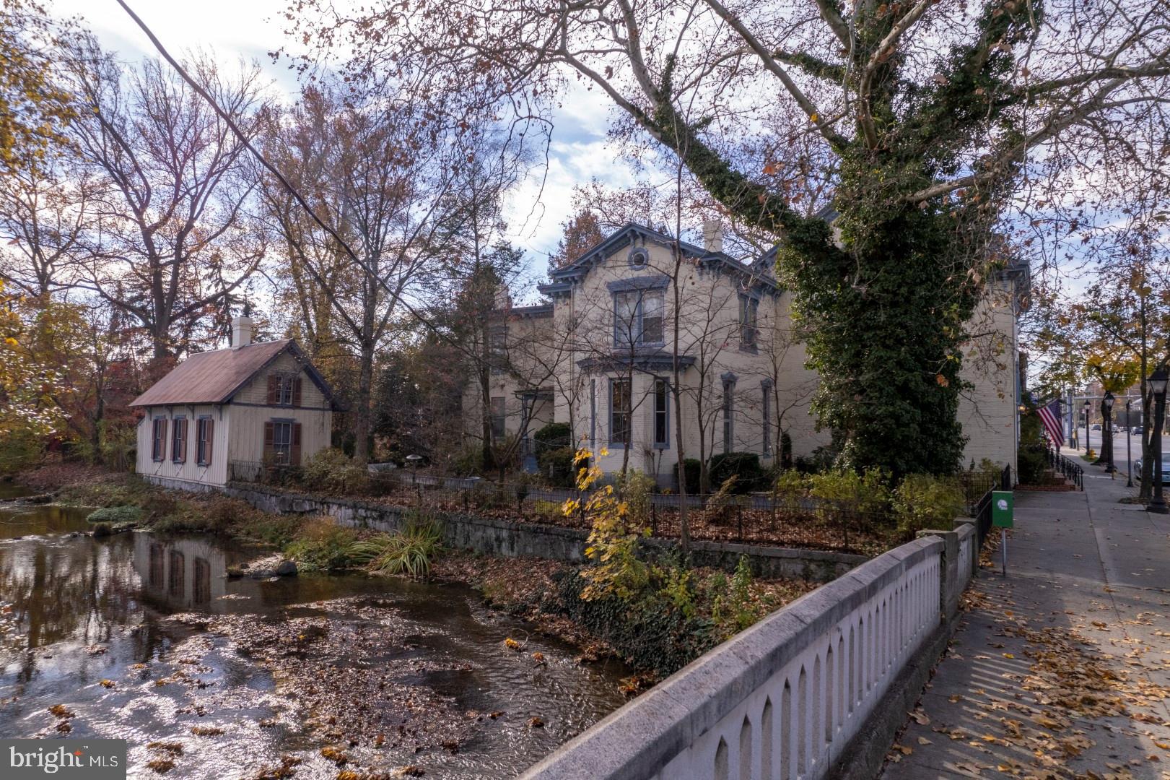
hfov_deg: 78.6
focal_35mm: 22
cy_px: 390
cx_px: 585
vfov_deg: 57.2
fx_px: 715
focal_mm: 8.38
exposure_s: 1/60
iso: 100
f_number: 2.8
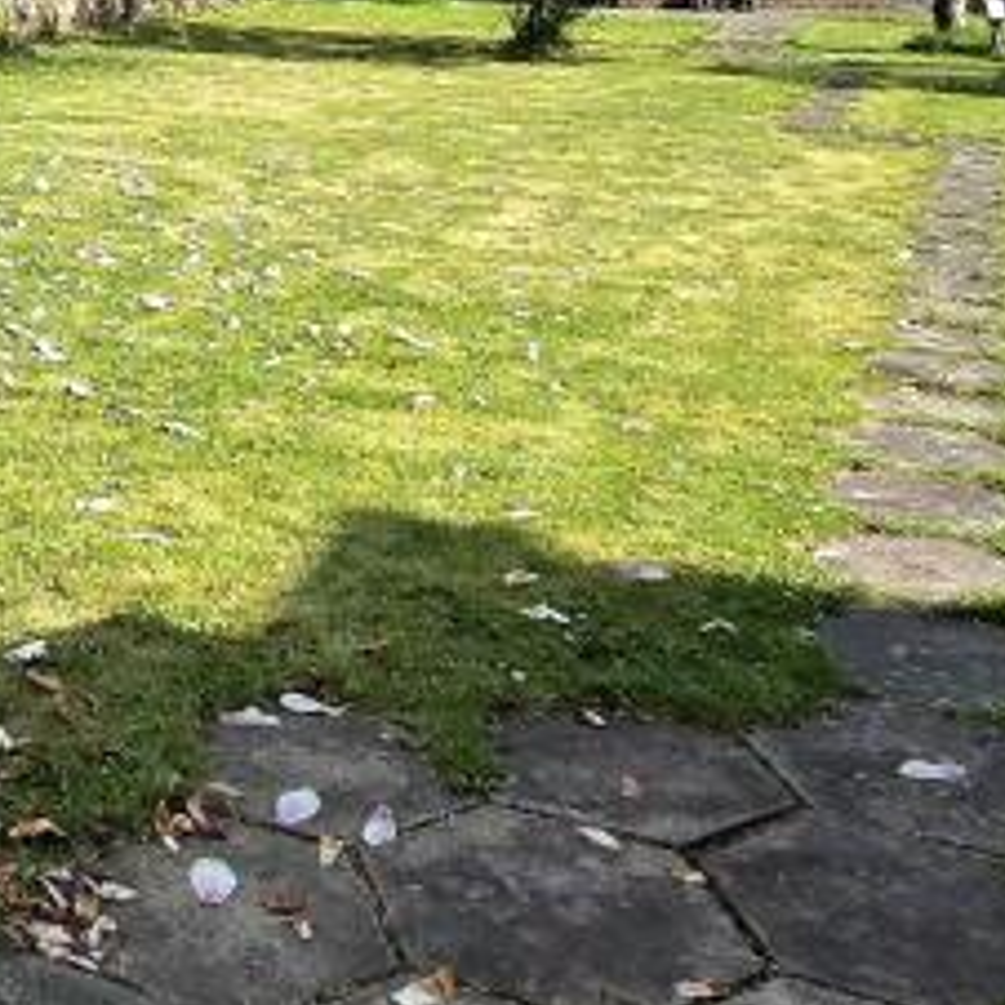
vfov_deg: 30.3
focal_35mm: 52
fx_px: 1708
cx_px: -182
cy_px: -18
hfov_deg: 28.7
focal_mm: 2.2
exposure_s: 1/2000
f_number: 2.2
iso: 50
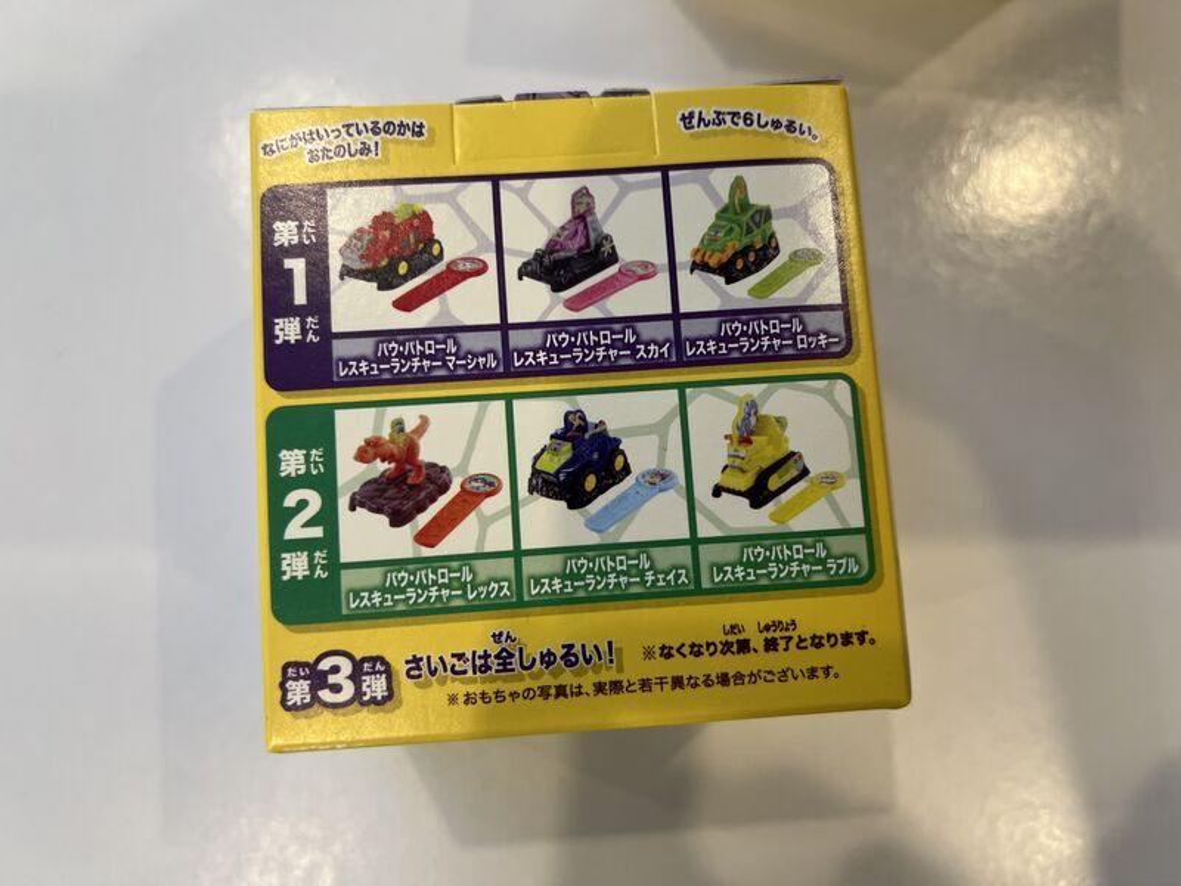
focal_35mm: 26
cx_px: 590
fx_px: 887
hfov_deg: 67.3
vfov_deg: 53.1
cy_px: 443
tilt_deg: -83.8
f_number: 1.5
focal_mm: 5.7
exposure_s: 1/120
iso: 125
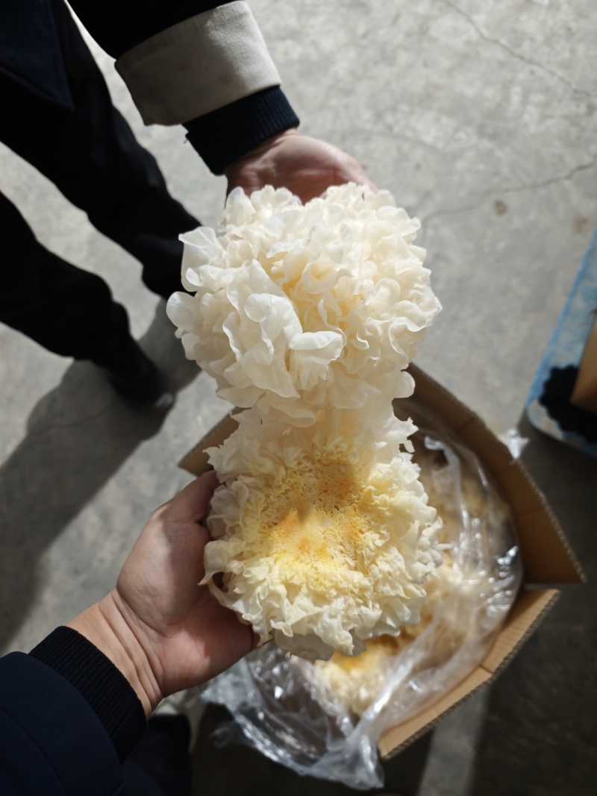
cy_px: 398
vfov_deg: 73.9
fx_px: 529
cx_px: 298
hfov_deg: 58.9
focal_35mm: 23
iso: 640
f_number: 1.67
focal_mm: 6.62
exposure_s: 1/40.3
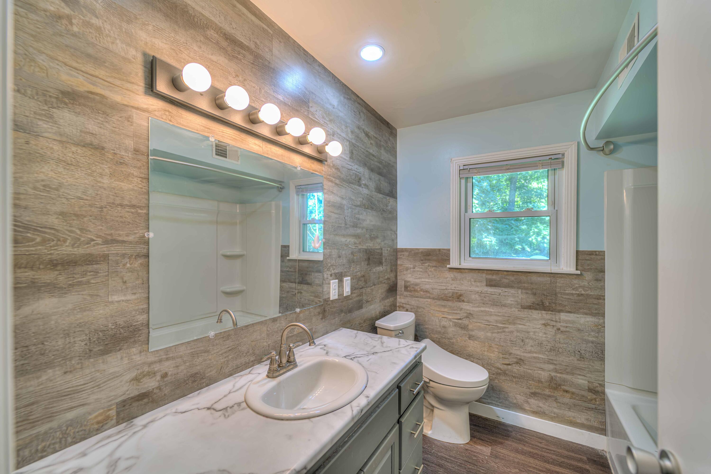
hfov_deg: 104.3
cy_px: 237
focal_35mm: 14
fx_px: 276
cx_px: 356
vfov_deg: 81.2
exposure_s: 1/30
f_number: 3.5
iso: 100
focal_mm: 14
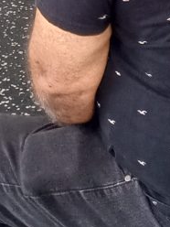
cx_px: 27
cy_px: -207
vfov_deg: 10.9
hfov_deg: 8.9
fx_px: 1094
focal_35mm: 167
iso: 149
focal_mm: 4.09
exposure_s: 1/100
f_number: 1.6
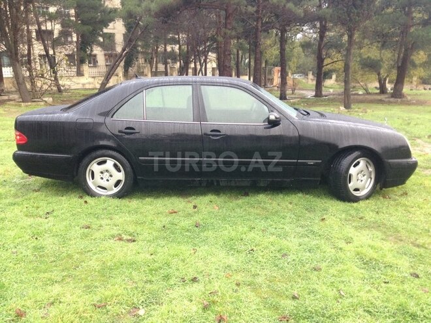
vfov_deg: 42.9
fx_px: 411
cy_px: 162
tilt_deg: -13.0
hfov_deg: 55.4
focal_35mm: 33
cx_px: 216
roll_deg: +2.3
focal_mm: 4.12
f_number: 2.4
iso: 125
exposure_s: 1/20
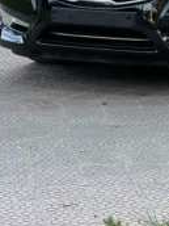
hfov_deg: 6.2
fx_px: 1549
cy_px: -112
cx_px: 231
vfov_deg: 8.1
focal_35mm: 238
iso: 100
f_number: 2.8
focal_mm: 9
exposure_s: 1/121
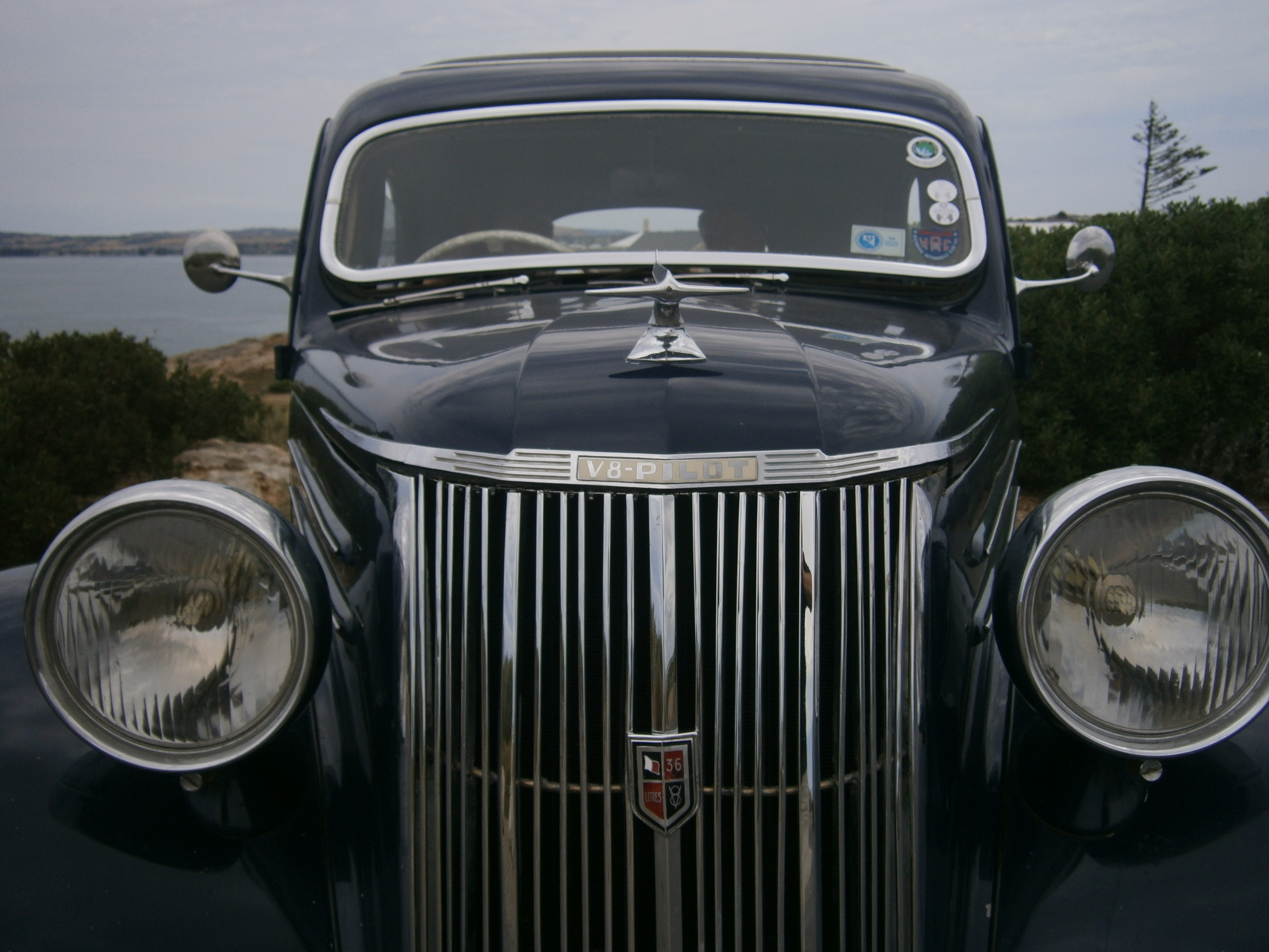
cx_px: 634
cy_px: 476
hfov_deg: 51.4
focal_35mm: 36
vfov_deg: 39.7
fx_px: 1320
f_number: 8.7
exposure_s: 1/250
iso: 80
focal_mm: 6.4
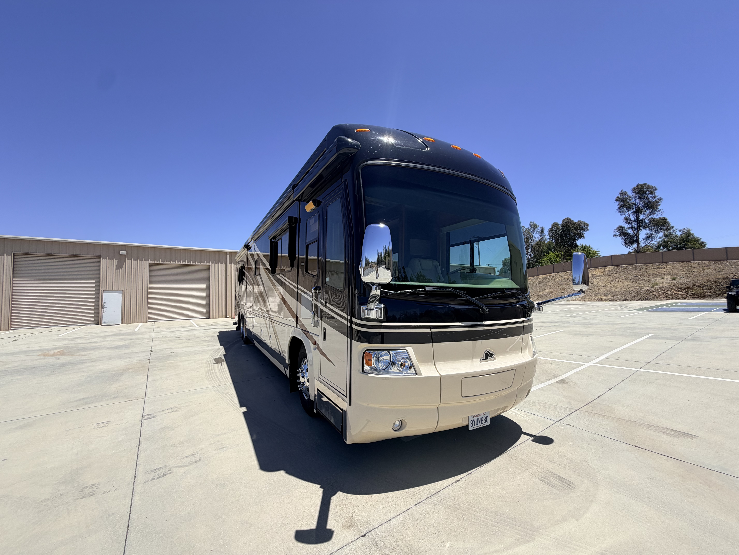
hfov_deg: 102.1
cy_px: 278
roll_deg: +2.5
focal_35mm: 14
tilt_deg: +4.5
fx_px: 299
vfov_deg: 85.7
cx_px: 370
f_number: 2.2
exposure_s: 1/985
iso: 20
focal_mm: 2.22
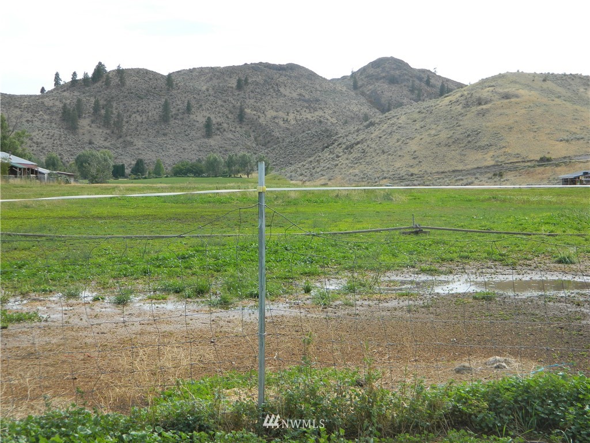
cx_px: 295
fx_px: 972
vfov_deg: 25.7
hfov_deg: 33.8
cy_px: 222
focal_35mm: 57
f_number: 3.8
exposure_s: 1/500
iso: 80
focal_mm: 10.2
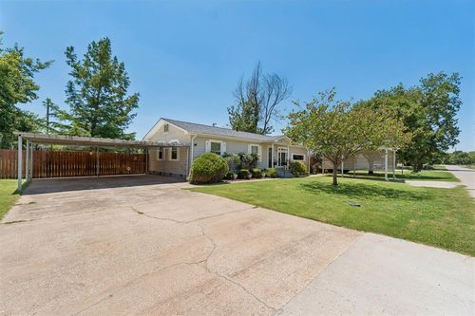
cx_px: 238
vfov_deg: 77.3
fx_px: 198
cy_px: 158
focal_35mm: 15
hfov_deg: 100.4
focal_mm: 10
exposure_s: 1/1000
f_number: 7.1
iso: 200
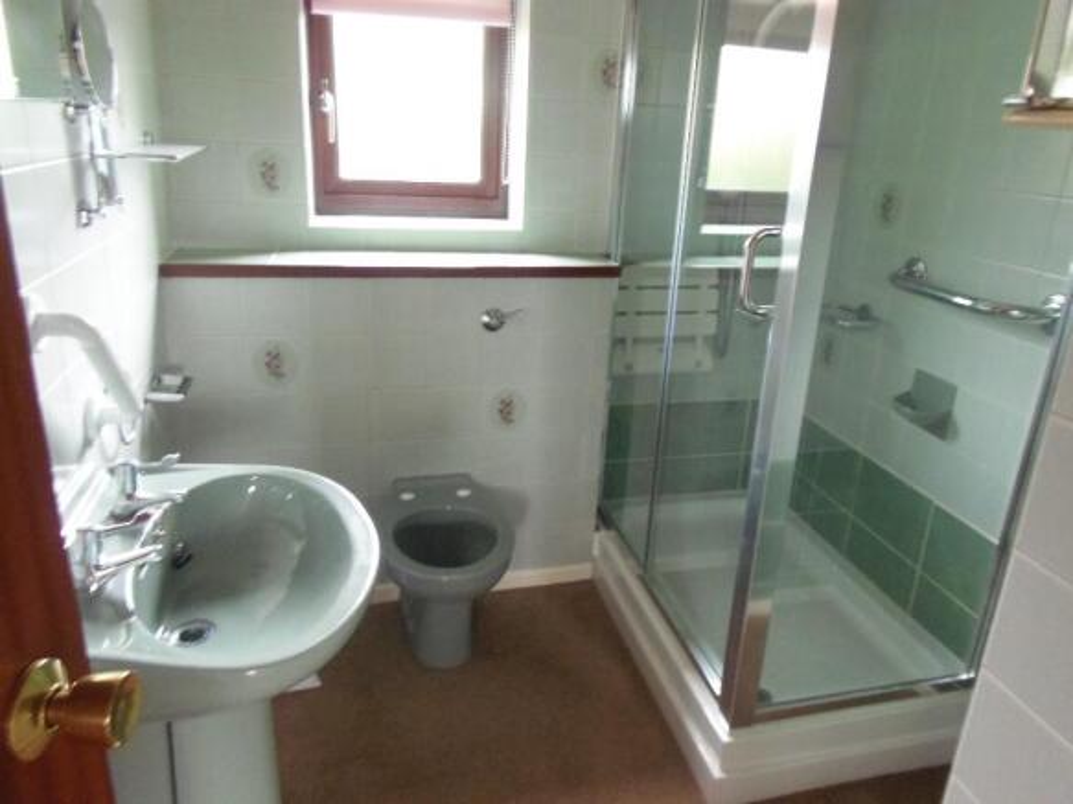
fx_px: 744
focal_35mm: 24
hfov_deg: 71.6
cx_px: 536
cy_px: 402
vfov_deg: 56.8
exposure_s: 1/13
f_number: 2.9
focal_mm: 4.3
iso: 500
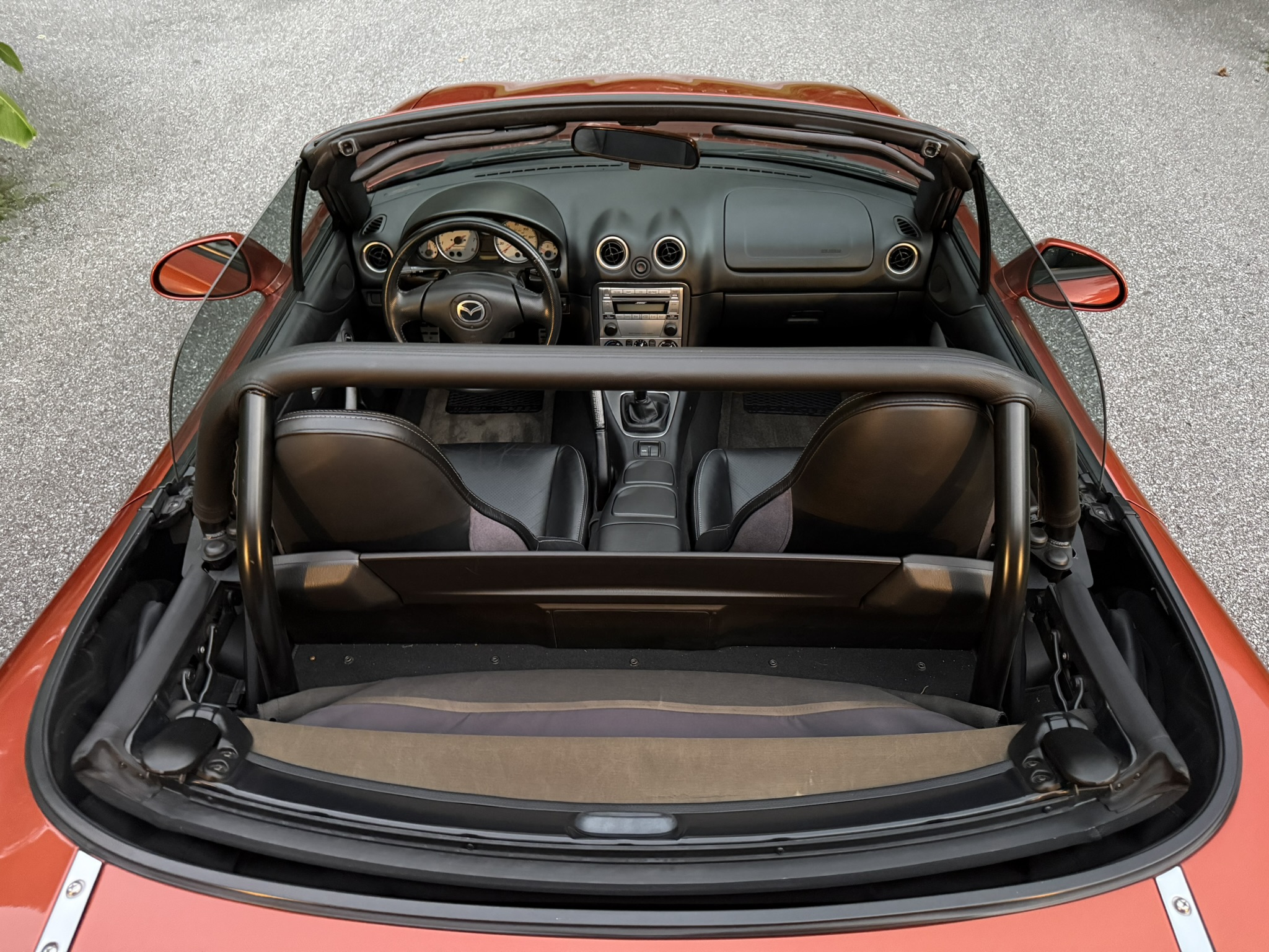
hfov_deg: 71.6
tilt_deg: -43.1
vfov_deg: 56.8
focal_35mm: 24
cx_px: 634
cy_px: 476
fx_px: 880
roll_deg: -0.6
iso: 1600
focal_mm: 6.76
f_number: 1.78
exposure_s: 1/30
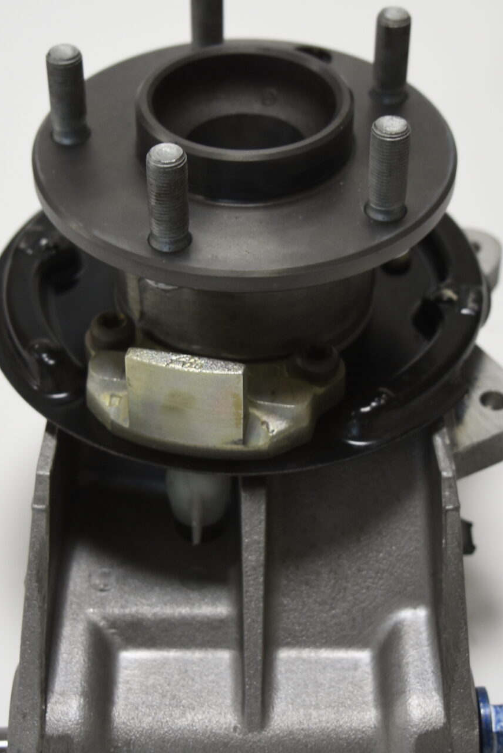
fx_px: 1508
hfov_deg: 18.9
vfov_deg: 28.1
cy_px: 394
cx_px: 240
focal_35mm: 72
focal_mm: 24
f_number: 2.8
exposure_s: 1/100
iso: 320
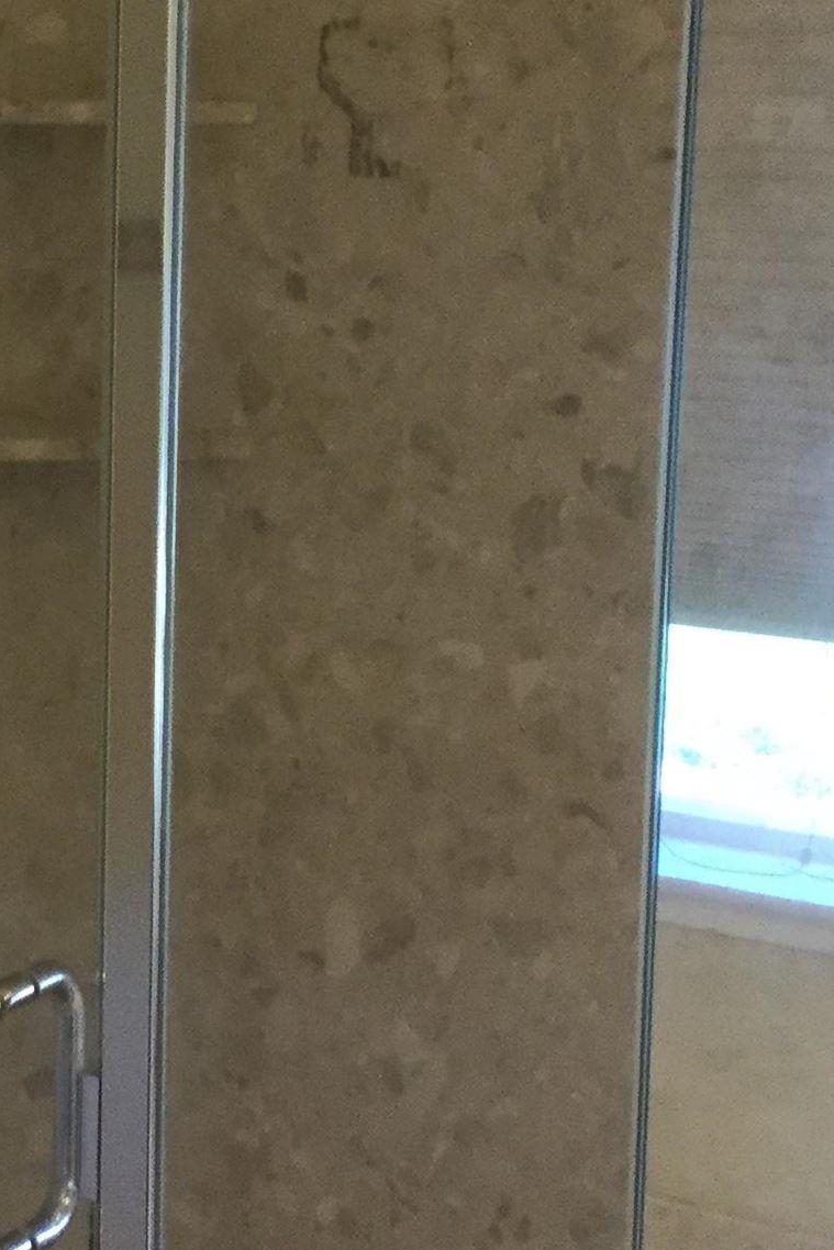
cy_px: 527
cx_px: -230
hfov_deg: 15.0
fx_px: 3022
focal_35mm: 87
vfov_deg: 23.4
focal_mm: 3.3
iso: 125
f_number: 2.4
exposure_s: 1/30
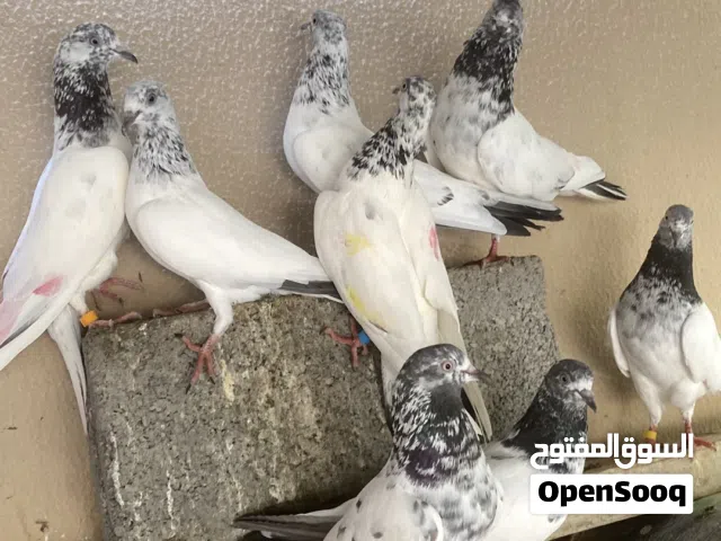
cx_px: 360
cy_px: 270
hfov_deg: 67.3
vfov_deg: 53.1
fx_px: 542
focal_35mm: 26
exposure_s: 1/60
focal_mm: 4.25
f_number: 1.8
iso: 160
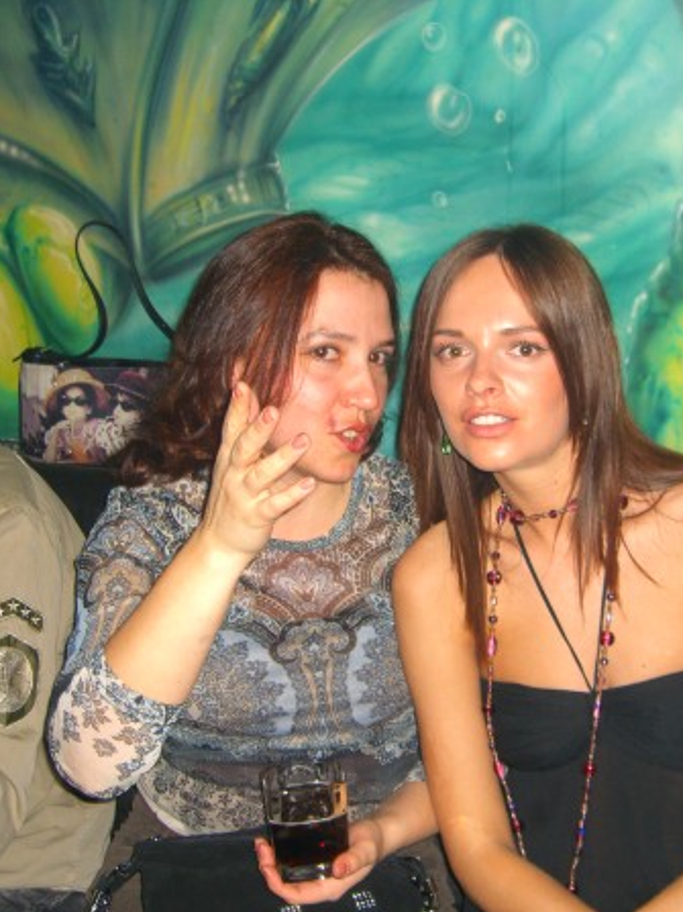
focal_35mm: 51
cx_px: 430
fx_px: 1342
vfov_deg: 37.5
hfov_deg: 28.4
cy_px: 457
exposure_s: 1/60
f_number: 2.8
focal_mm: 7.9
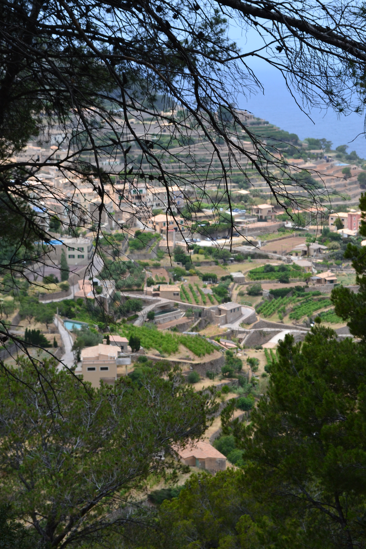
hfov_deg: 16.6
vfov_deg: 24.6
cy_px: 274
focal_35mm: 82
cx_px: 183
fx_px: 1258
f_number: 11
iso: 400
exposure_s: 1/400
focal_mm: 55
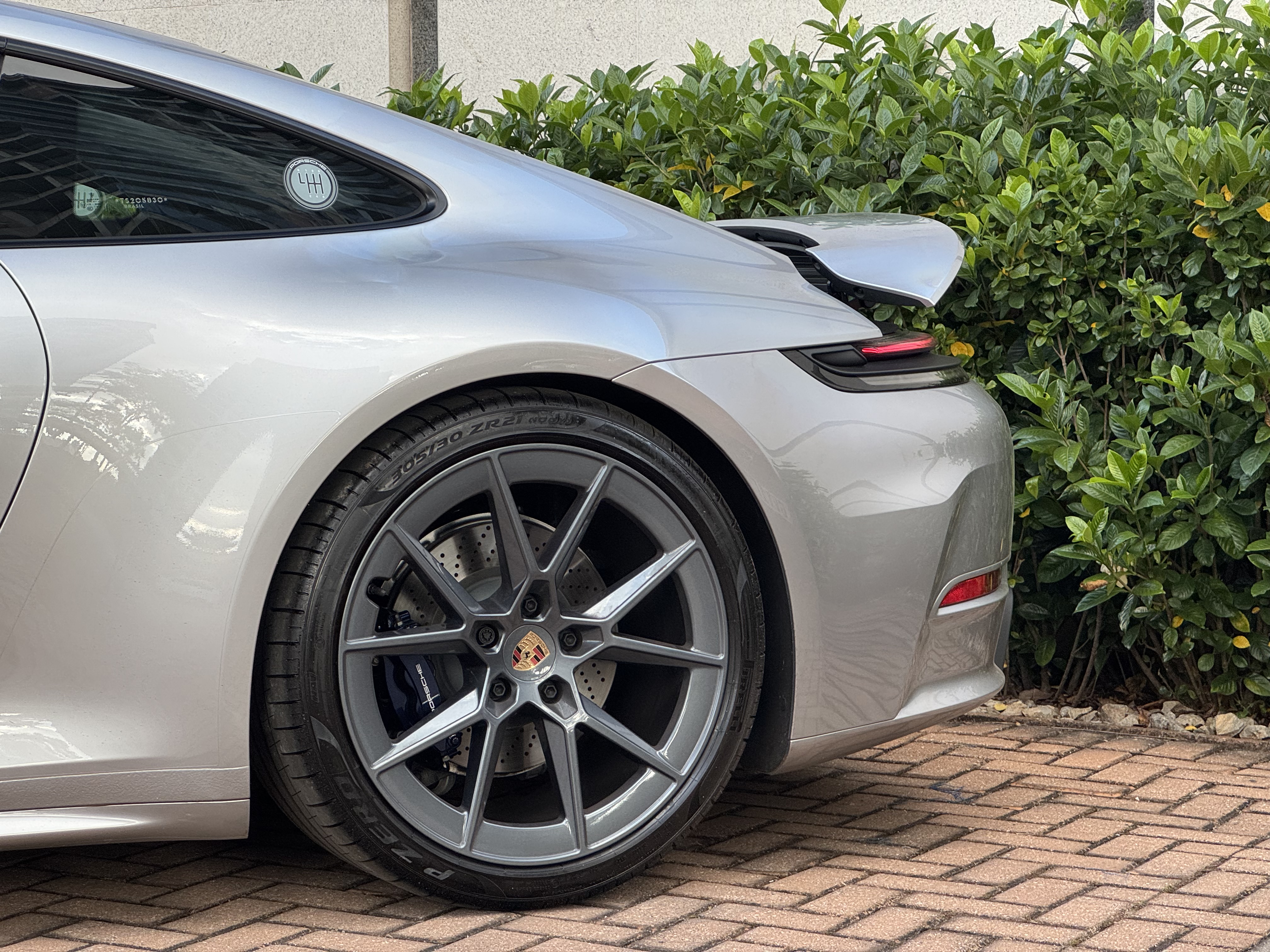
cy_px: 476
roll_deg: +0.3
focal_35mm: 77
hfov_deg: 25.3
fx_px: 2825
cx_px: 635
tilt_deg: -3.1
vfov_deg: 19.1
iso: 100
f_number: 2.8
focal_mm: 9
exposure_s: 1/99
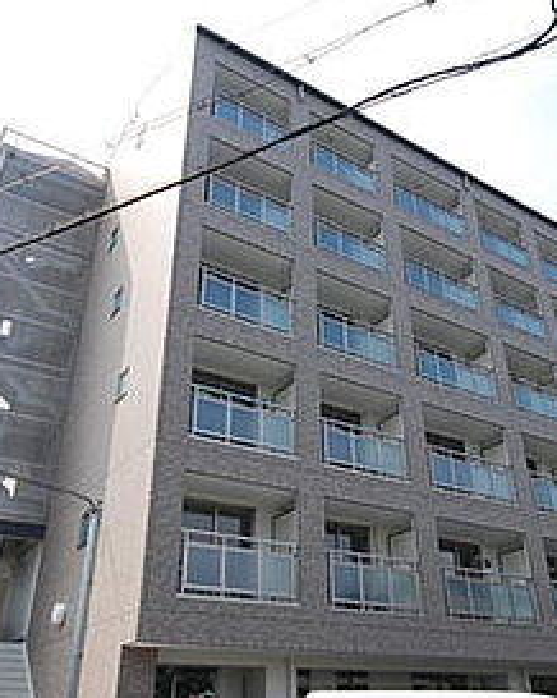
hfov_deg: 47.0
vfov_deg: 57.2
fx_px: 640
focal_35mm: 31
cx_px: 294
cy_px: 326
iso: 100
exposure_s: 1/200
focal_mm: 10
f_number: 7.1
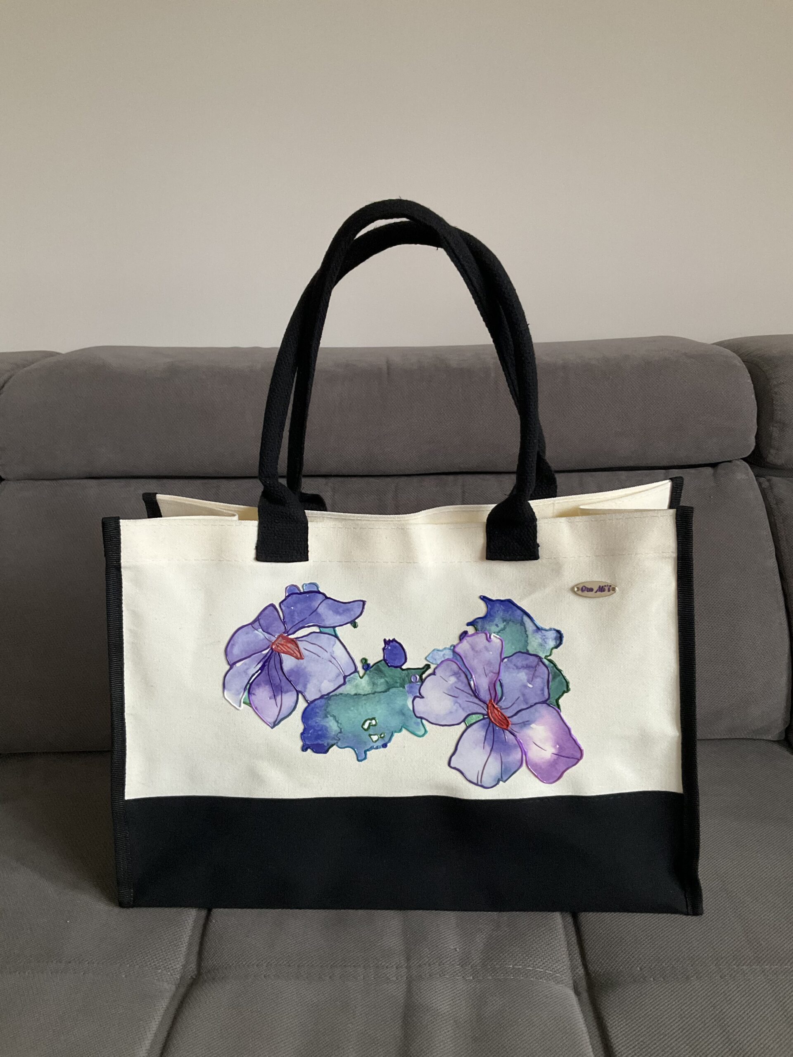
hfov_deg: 48.2
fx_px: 886
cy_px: 528
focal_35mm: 29
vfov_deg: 61.7
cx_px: 396
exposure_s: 1/50
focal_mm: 3
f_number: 1.8
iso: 320
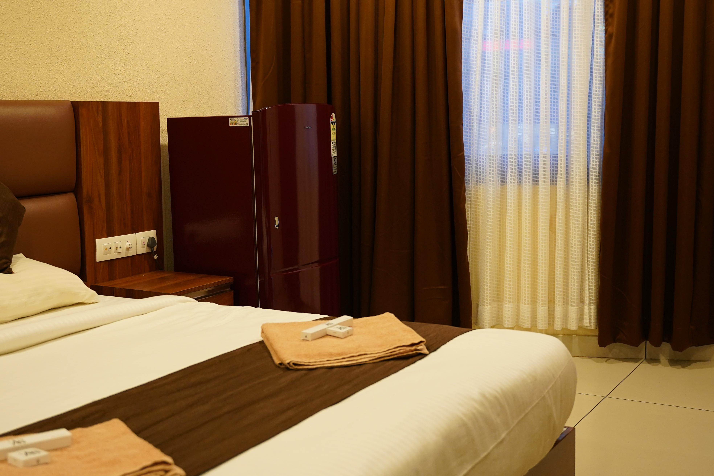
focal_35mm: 48
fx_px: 952
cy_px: 238
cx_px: 357
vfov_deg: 28.1
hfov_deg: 41.1
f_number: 2.8
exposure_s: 1/125
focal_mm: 32.5
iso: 1600
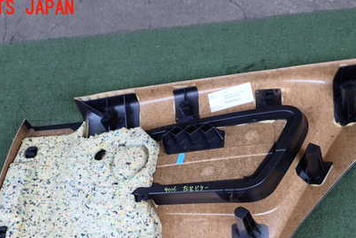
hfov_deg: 41.9
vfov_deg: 28.0
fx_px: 465
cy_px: 199
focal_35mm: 47
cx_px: 180
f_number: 2.3
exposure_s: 1/125
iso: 100
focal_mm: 5.4
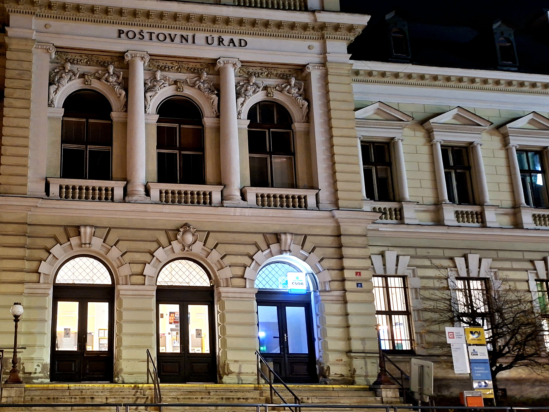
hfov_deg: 48.3
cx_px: 139
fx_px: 587
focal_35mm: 37
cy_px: 205
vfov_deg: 38.7
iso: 800
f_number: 1.8
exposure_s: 1/20
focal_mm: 5.54
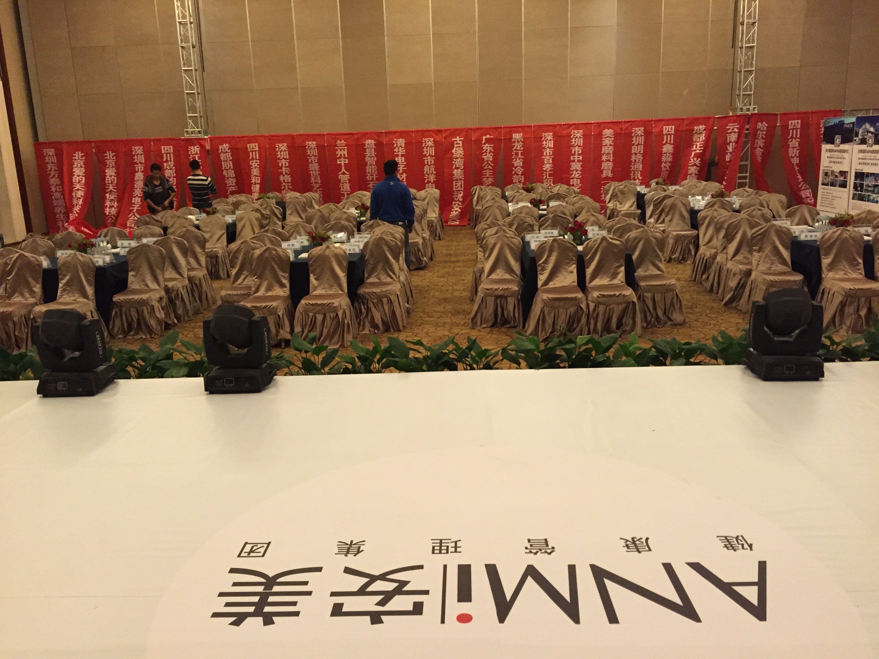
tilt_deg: -13.2
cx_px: 440
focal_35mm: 29
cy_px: 330
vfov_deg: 48.2
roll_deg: +1.0
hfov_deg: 61.7
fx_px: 736
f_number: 2.2
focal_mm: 4.15
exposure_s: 1/25
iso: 250
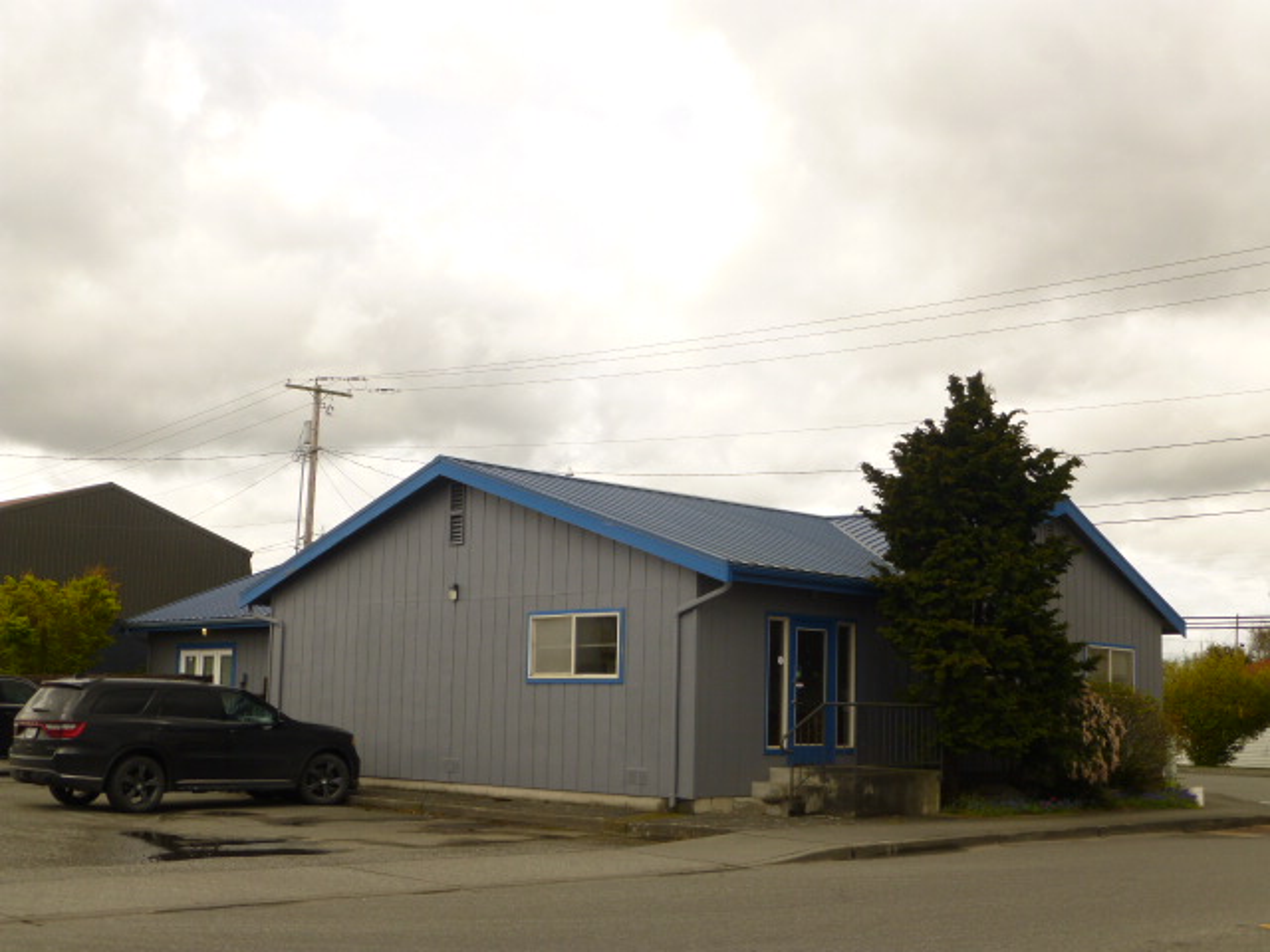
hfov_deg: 42.9
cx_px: 635
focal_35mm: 44
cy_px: 476
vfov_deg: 32.9
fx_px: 1614
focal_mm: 7.9
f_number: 4.1
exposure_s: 1/640
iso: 100
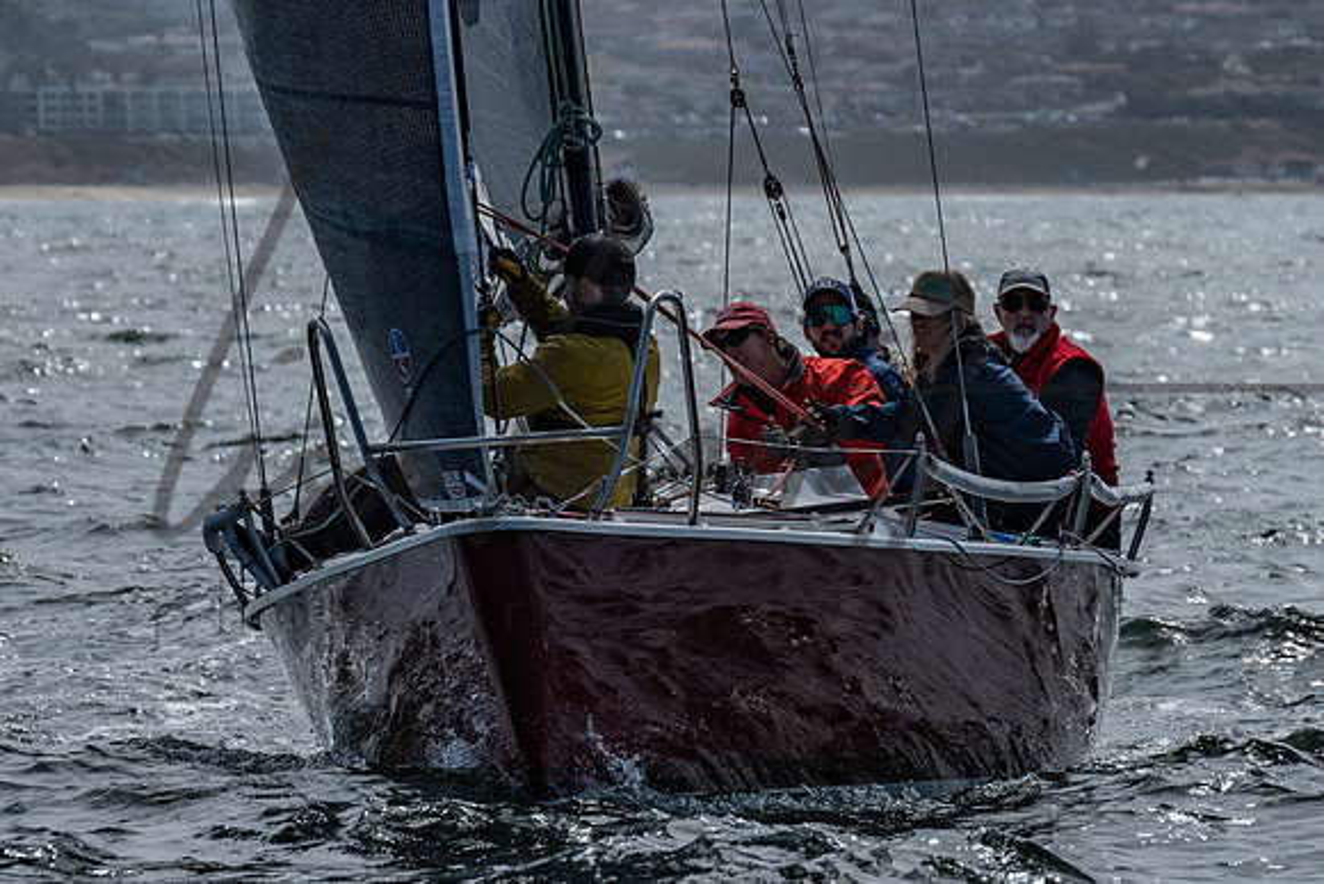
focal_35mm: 325
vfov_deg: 4.2
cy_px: 529
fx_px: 11954
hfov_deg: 6.3
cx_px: 571
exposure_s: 1/2500
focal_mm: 155
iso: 200
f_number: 6.3
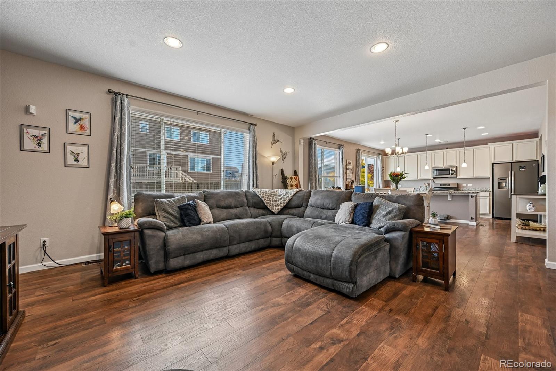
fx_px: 216
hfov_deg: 104.3
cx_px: 278
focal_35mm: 14
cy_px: 186
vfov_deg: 81.2
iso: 110
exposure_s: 1/15
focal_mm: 14
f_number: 8
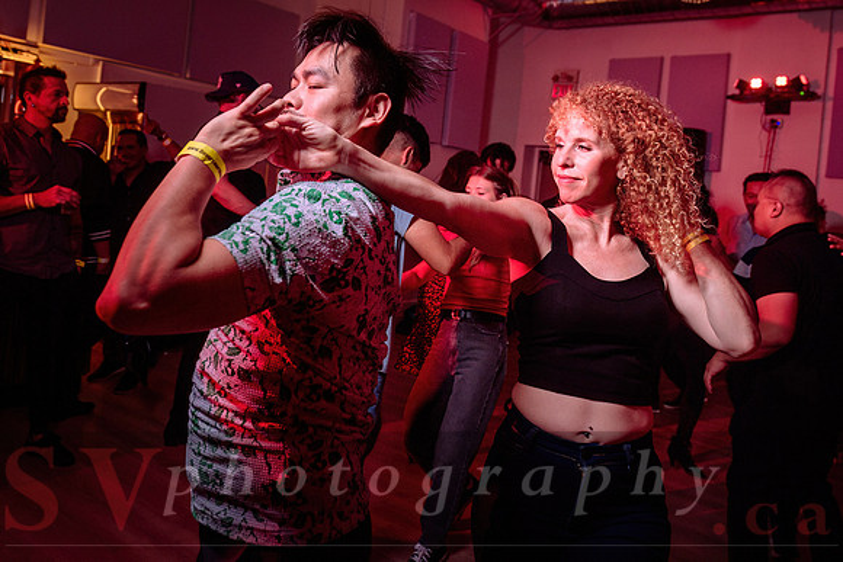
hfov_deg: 60.3
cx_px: 422
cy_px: 199
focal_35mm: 31
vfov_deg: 42.0
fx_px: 725
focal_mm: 24
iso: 800
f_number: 3.5
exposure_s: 1/30
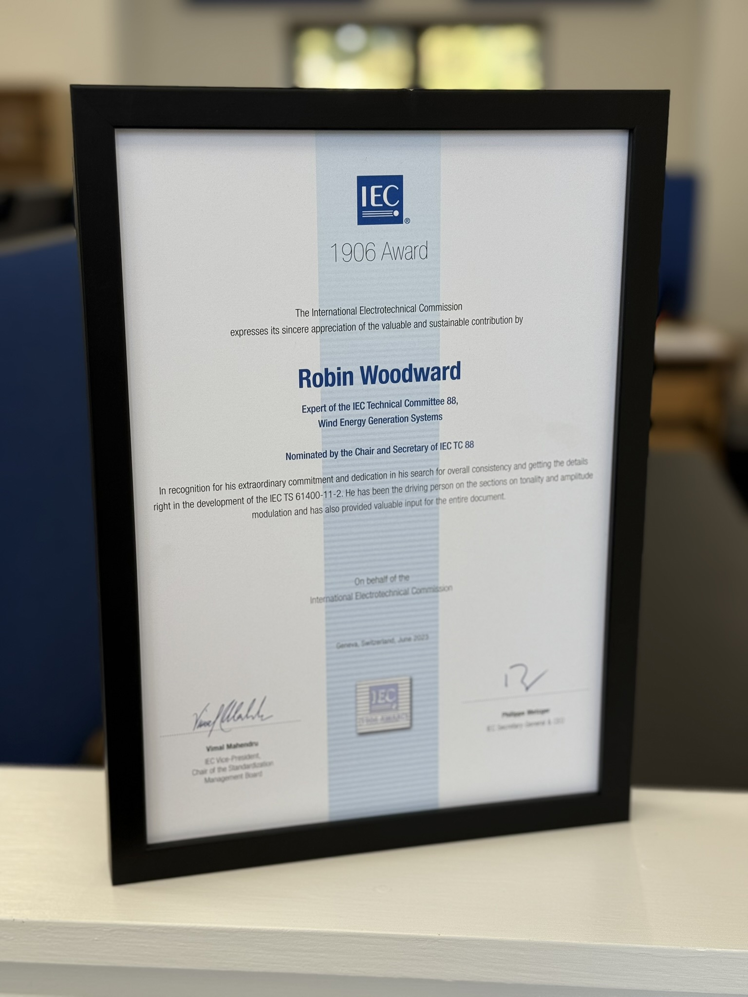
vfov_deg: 39.7
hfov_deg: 30.3
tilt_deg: -13.8
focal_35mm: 48
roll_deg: +0.1
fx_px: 1383
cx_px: 374
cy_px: 498
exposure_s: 1/123
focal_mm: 6.76
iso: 50
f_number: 1.78
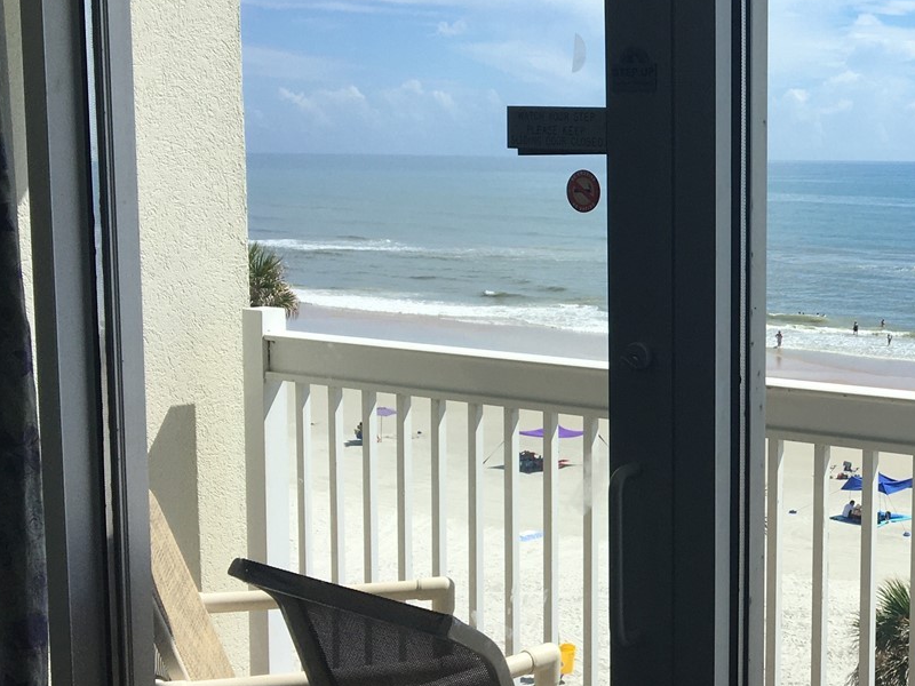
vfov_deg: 25.2
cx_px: 838
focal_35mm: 58
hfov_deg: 31.5
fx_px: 1533
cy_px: 324
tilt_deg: -5.4
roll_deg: +0.3
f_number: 2.2
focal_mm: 4.15
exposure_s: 1/905
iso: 25
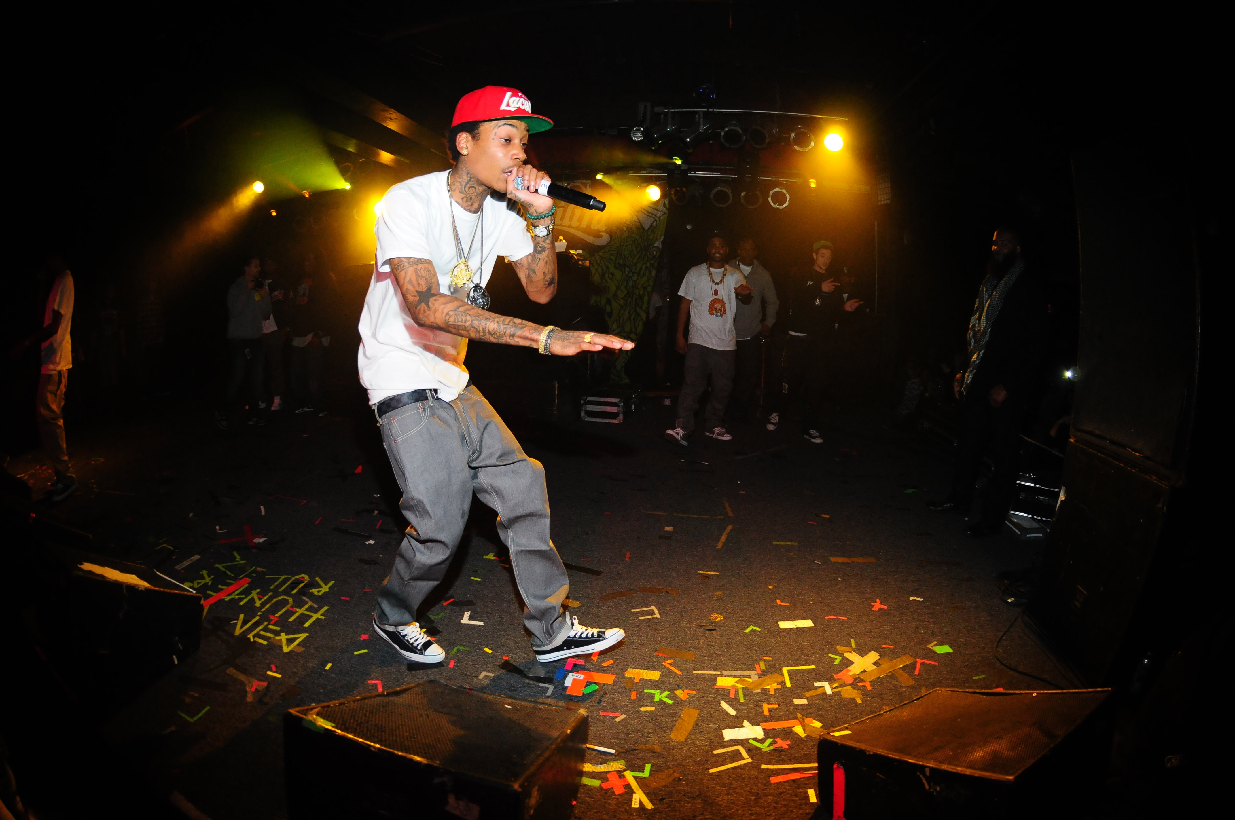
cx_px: 618
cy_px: 410
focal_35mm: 16
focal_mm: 10.5
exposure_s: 1/250
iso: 1000
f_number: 2.8
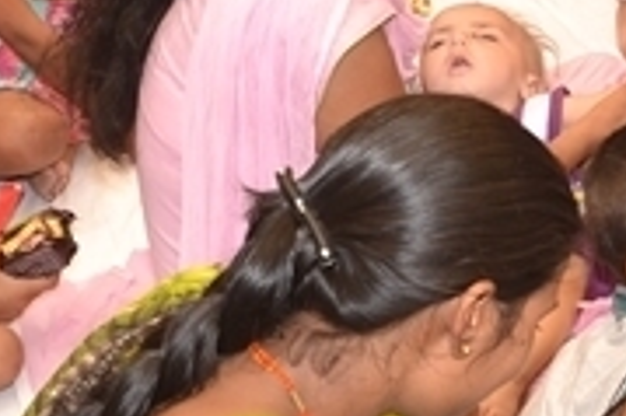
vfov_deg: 10.1
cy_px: -12
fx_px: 2328
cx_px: 874
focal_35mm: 134
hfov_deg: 14.5
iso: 400
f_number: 8
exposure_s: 1/125
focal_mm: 20
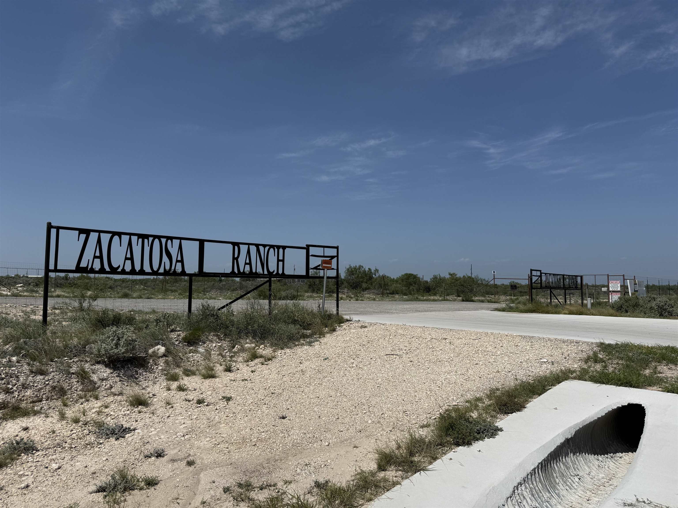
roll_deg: +0.0
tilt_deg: +4.0
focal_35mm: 24
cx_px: 339
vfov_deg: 56.8
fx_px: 470
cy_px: 254
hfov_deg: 71.6
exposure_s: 1/11905
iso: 80
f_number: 1.78
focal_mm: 6.76
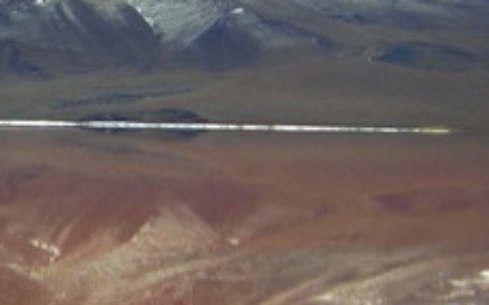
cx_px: 82
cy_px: 147
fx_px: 2504
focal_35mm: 188
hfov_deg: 11.1
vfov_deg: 7.0
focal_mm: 13.1
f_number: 4.5
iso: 50
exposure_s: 1/406
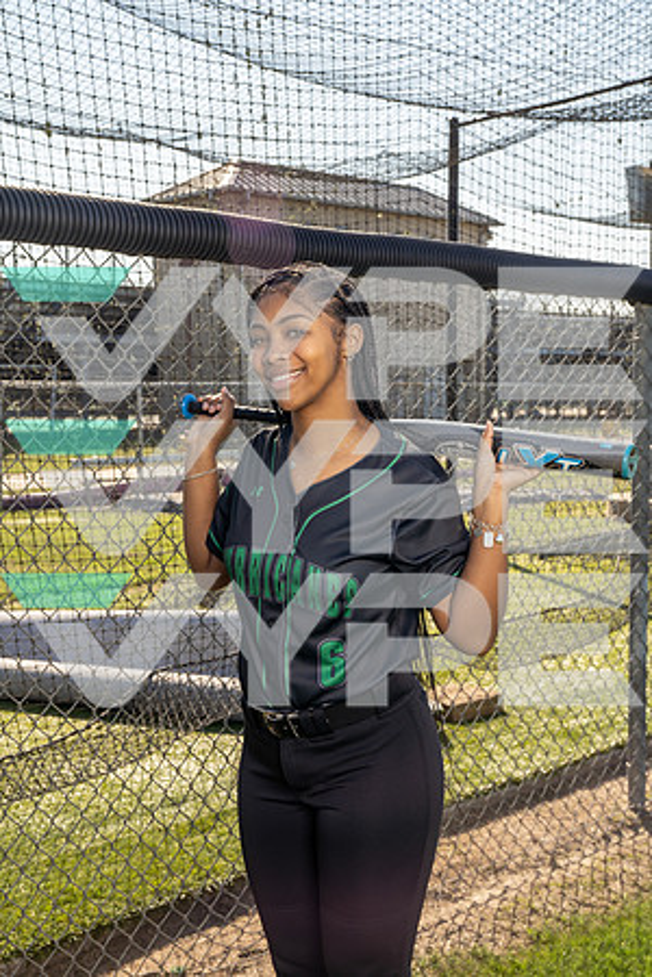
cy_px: 488
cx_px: 326
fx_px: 1304
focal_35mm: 48
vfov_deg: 41.1
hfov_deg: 28.1
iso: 125
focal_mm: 48
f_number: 8
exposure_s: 1/250
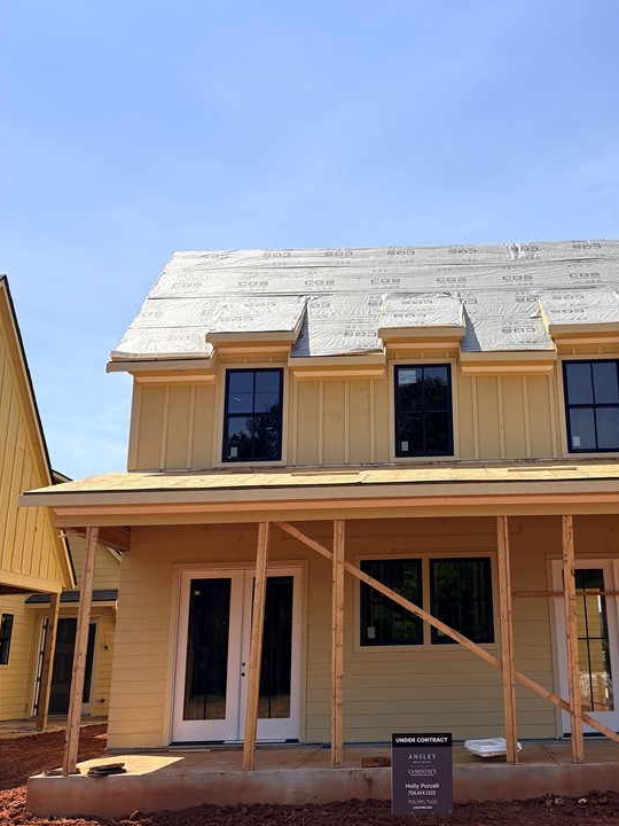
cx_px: 433
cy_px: 404
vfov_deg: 50.1
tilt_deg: +16.9
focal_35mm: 37
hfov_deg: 38.0
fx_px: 882
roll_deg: +1.0
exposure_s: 1/5348
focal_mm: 5.96
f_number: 1.6
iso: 50
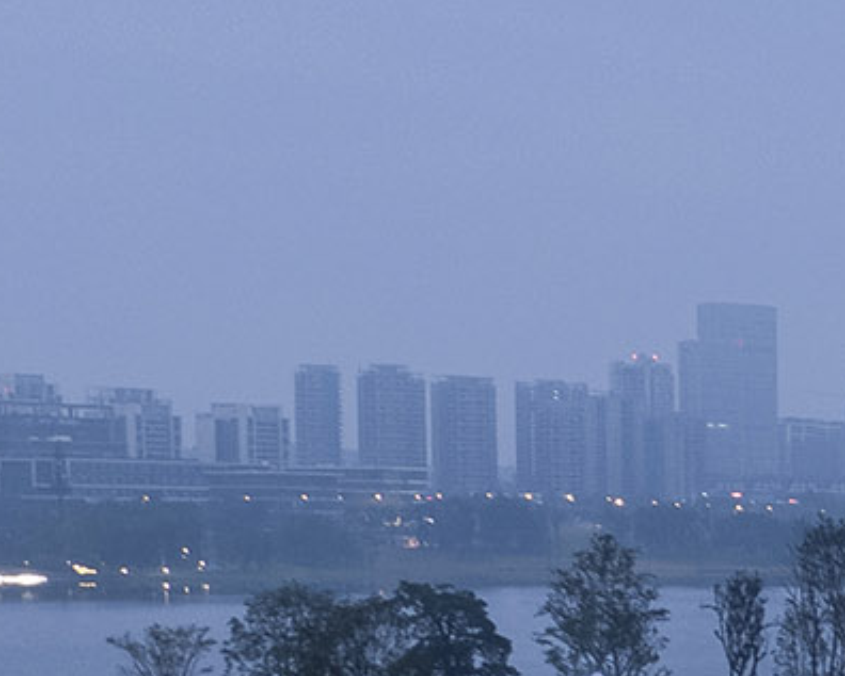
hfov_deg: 12.6
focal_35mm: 134
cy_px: 827
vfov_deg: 11.3
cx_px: 1681
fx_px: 3352
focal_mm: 5.45
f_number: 3.1
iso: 200
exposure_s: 1/5
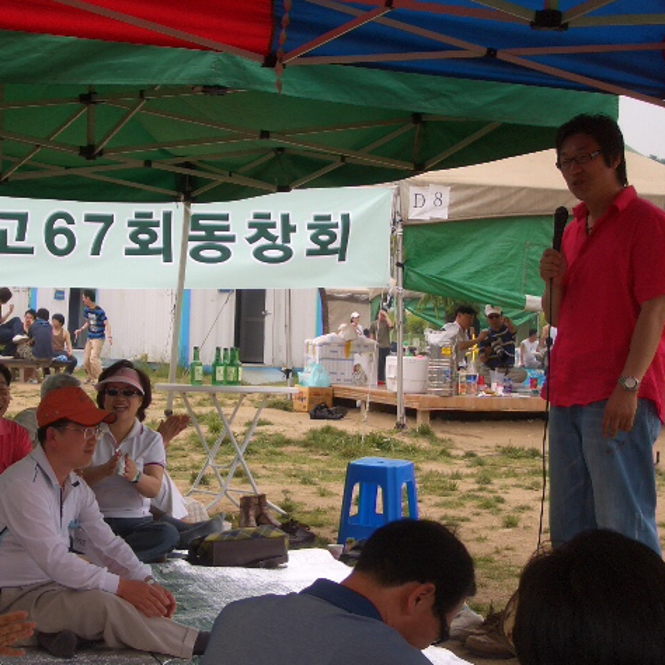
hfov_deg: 23.3
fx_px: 1608
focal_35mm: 74
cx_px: 231
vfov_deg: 23.4
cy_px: 331
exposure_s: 1/400
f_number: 3.5
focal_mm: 10.2
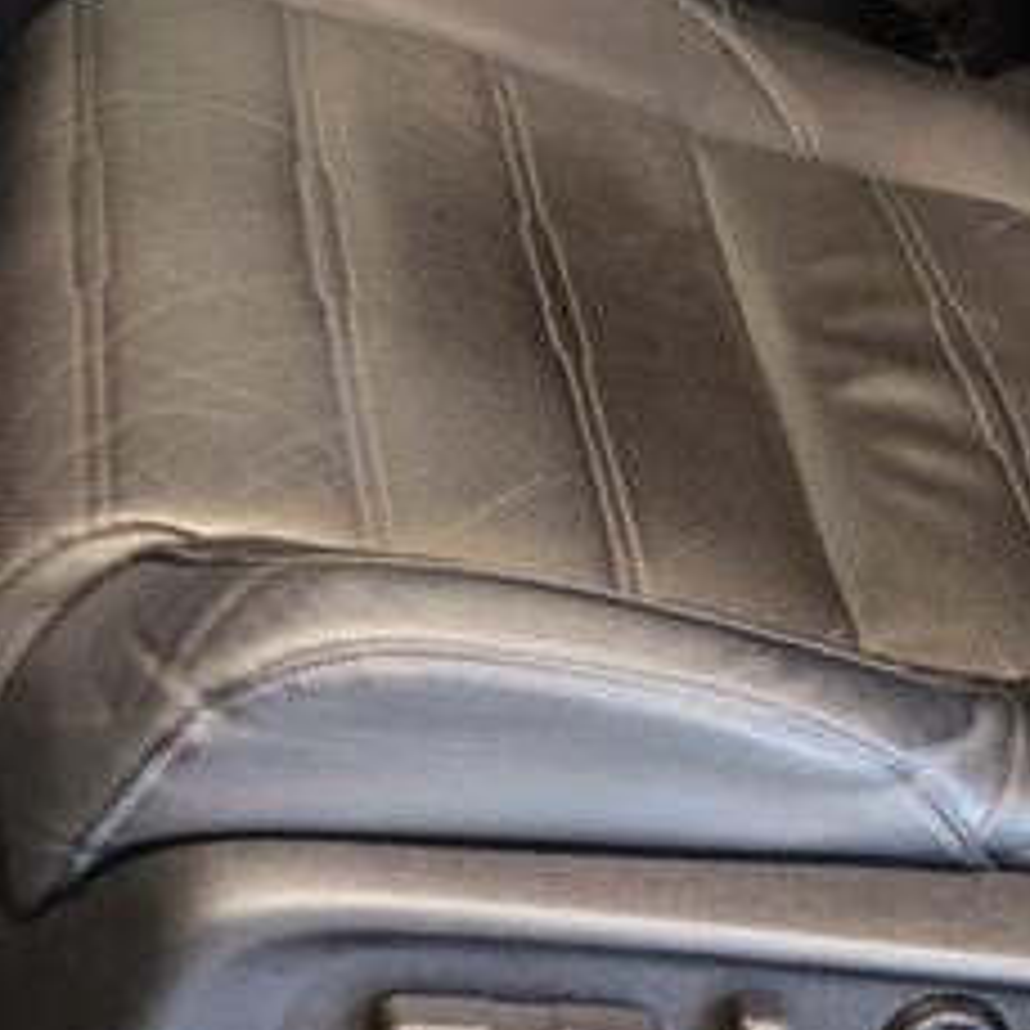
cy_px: -378
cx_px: 283
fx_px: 3063
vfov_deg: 17.7
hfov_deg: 19.0
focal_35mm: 91
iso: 200
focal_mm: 5.4
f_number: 1.6
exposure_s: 1/50
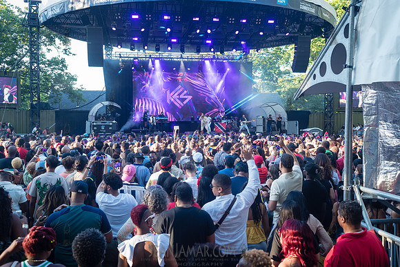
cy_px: 134
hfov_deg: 54.4
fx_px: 389
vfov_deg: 37.9
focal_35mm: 35
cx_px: 200
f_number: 4
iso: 1000
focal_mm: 35
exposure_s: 1/400
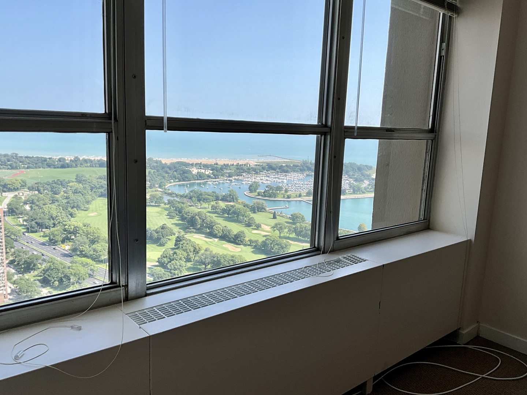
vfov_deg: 48.2
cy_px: 198
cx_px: 264
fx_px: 442
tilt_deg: -10.1
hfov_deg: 61.7
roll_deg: -1.9
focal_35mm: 29
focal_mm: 3
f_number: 1.8
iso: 25
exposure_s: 1/1221
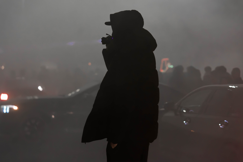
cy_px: 81
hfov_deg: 28.8
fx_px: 472
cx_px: 122
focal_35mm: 70
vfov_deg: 19.5
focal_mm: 70
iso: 10000
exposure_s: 1/100
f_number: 2.8
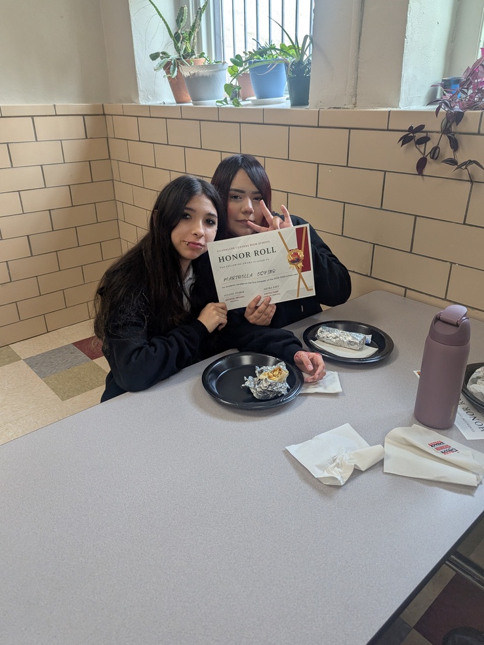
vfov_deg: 69.4
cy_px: 314
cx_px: 246
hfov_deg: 54.9
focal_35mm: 25
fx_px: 466
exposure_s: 1/120
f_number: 1.85
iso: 98
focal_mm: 6.81
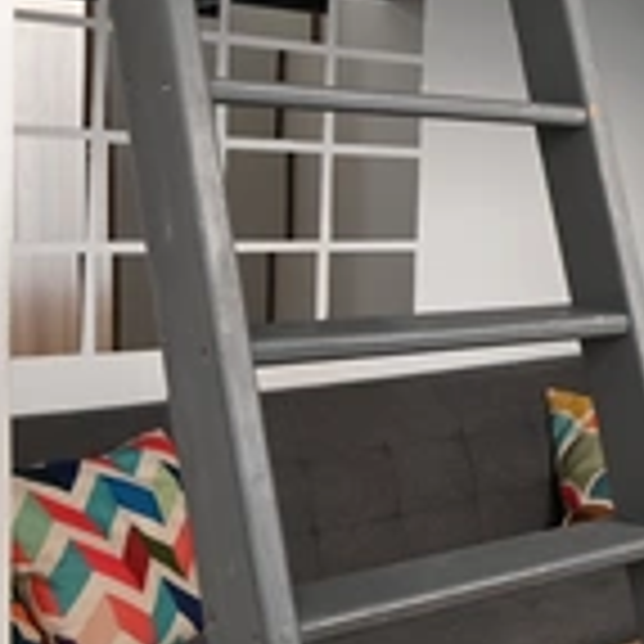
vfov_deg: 26.6
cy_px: 187
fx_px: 1347
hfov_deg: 18.6
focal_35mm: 64
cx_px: 1256
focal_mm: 18
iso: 200
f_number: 11
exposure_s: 3
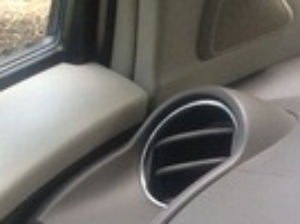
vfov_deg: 7.0
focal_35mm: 209
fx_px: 1808
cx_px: 78
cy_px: 340
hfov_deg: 9.5
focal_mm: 4.28
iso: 100
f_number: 2.4
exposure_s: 1/120
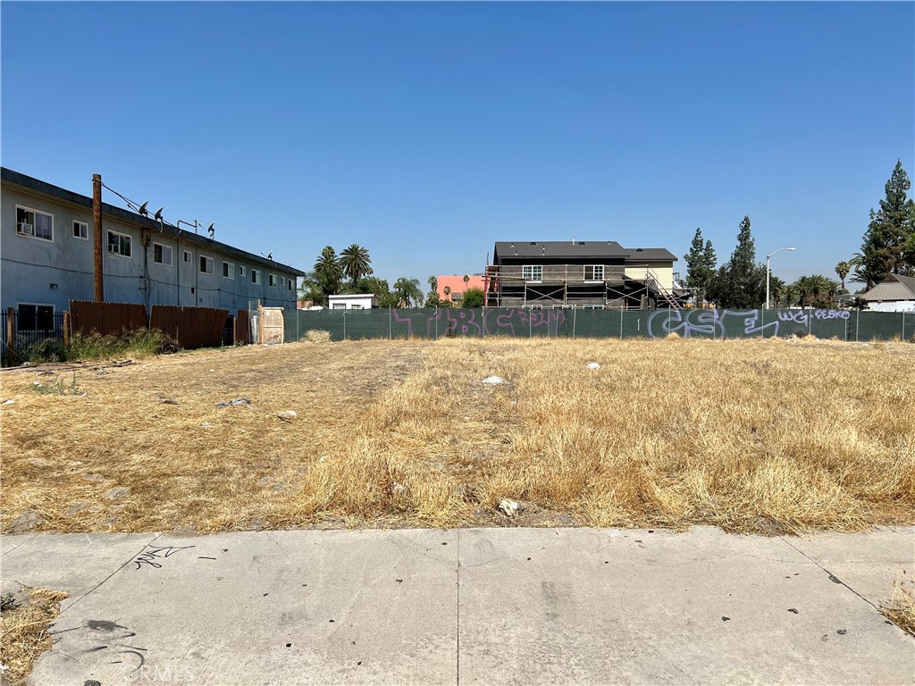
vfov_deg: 53.1
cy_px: 343
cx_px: 458
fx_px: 687
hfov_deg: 67.3
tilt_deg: -1.3
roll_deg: -0.4
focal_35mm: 26
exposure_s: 1/6211
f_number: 1.5
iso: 50
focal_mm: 5.7
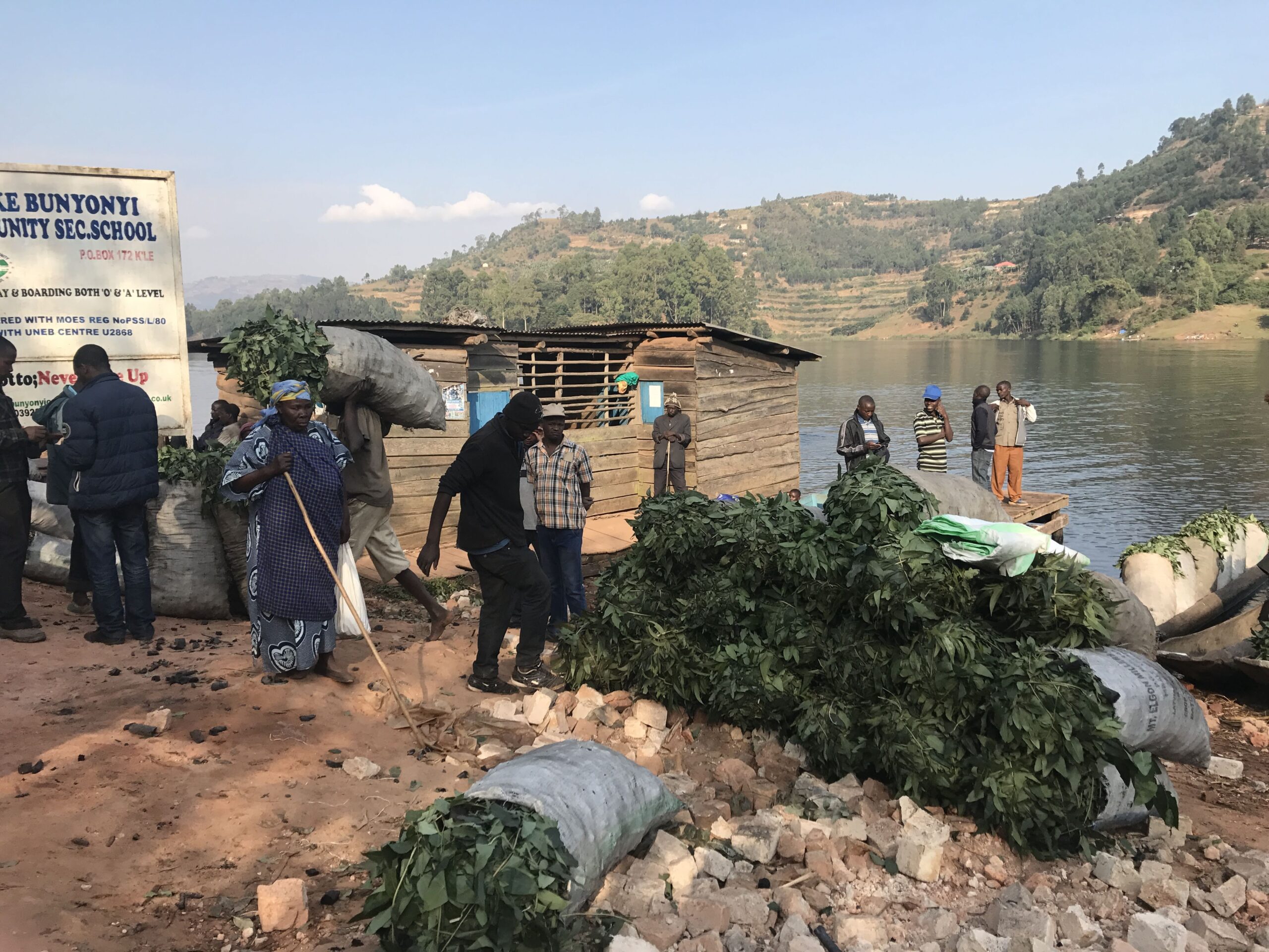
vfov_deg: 49.7
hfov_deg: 63.4
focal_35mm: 28
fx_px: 1026
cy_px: 476
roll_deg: +0.5
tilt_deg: -7.1
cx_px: 634
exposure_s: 1/1182
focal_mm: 3.99
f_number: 1.8
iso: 20
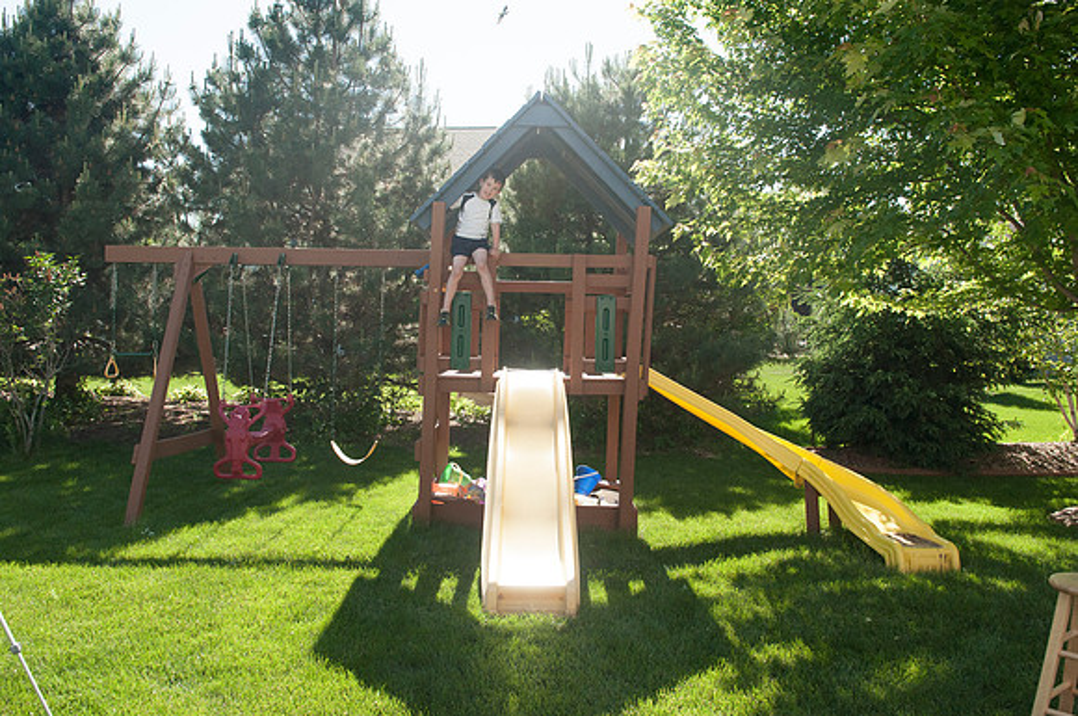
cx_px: 539
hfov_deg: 67.5
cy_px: 358
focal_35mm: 27
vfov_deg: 47.8
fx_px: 807
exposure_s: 1/2000
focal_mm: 18
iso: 400
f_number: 5
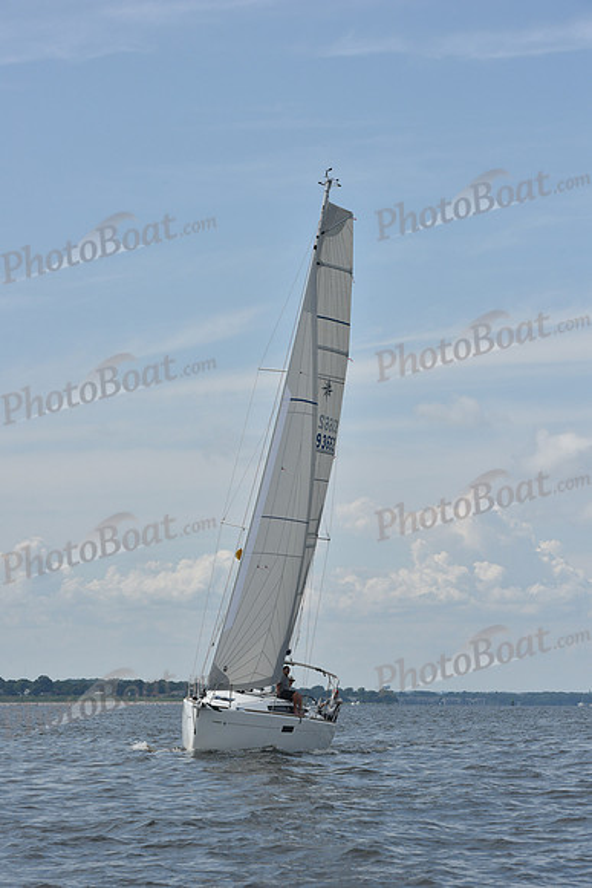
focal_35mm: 100
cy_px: 444
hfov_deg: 13.7
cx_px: 296
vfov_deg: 20.4
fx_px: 2465
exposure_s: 1/1250
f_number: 10
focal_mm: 100
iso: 320
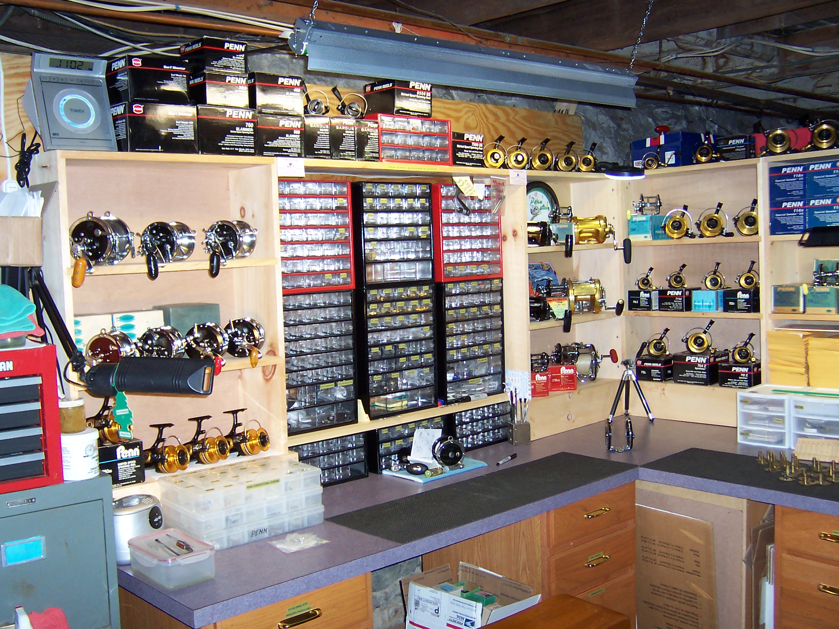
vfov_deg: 39.7
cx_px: 420
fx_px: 873
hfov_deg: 51.4
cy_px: 314
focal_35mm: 36
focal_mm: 5.6
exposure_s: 1/60
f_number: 2.8
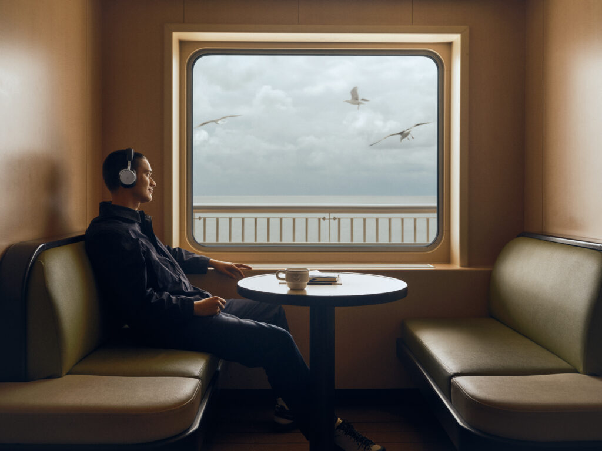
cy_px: 226
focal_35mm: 36
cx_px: 301
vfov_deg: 39.7
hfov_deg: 51.4
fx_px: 626
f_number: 5.6
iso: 1000
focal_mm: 44.9
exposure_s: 1/500
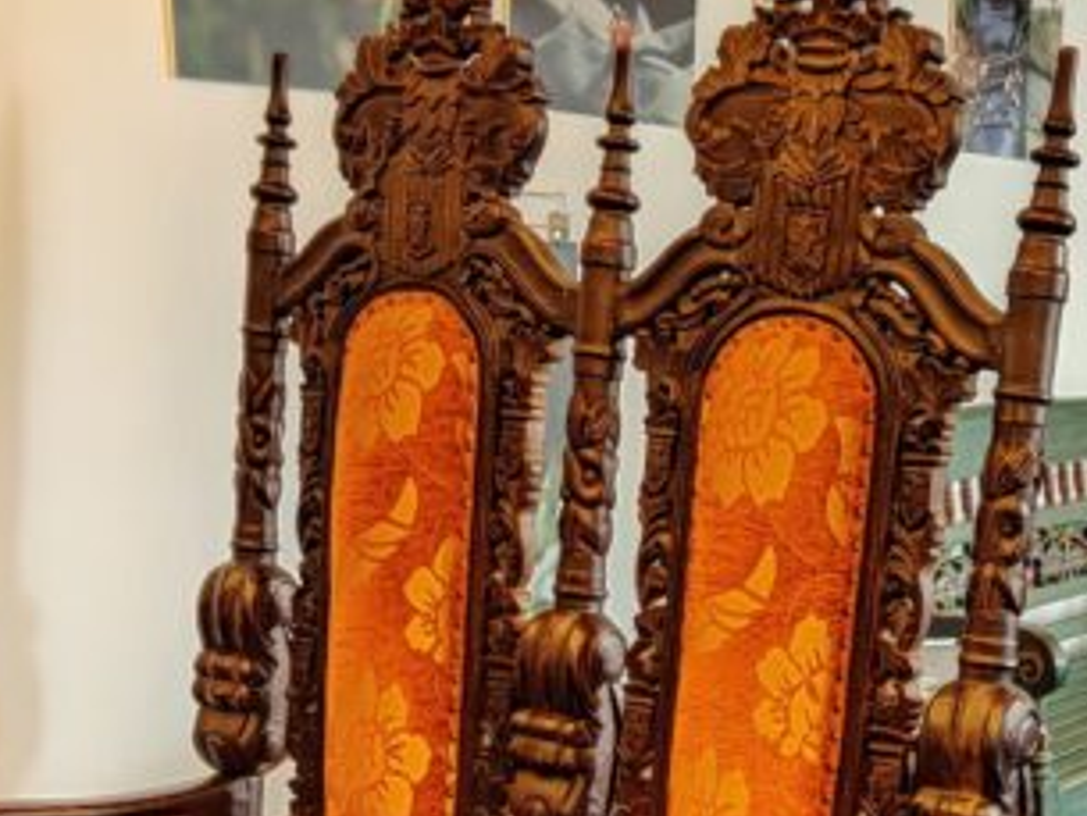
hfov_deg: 27.9
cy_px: 852
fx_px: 2136
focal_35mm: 68
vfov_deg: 20.8
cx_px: 887
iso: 800
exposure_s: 1/25
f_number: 1.65
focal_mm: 4.75
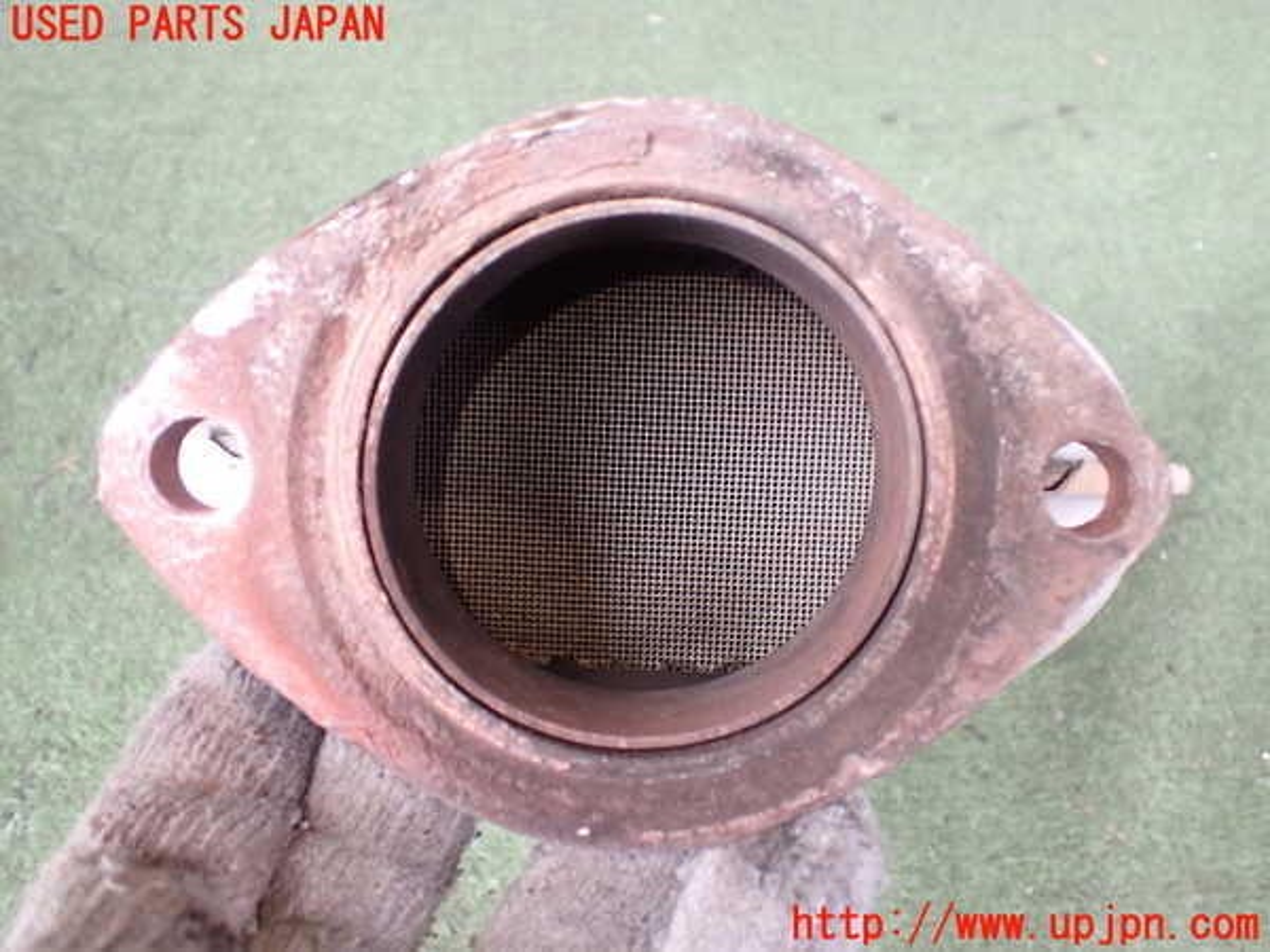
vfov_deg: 46.8
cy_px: 476
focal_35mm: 30
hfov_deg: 60.0
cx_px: 635
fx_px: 1101
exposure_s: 1/125
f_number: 2.3
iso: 400
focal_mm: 5.4
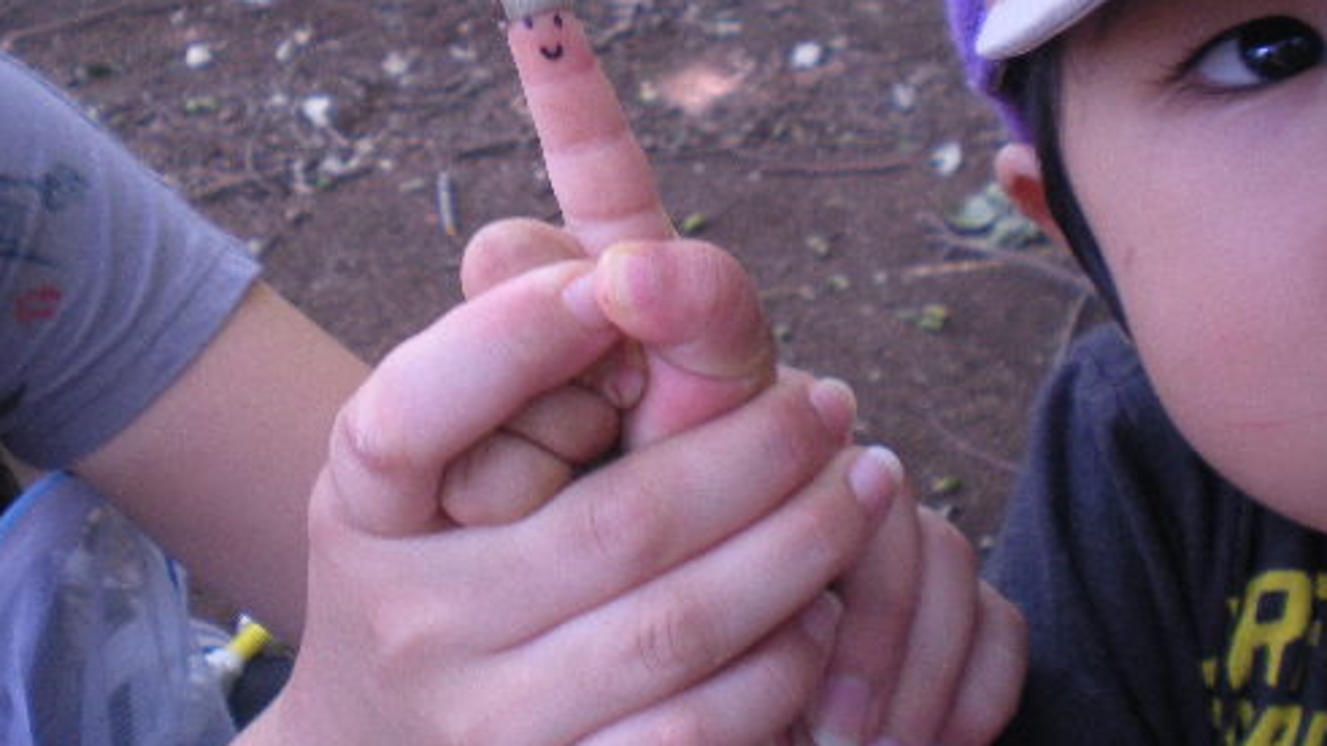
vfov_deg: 22.0
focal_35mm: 54
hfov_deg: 38.4
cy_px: 170
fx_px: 1900
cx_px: 554
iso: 158
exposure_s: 1/62
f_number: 3.1
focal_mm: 6.3
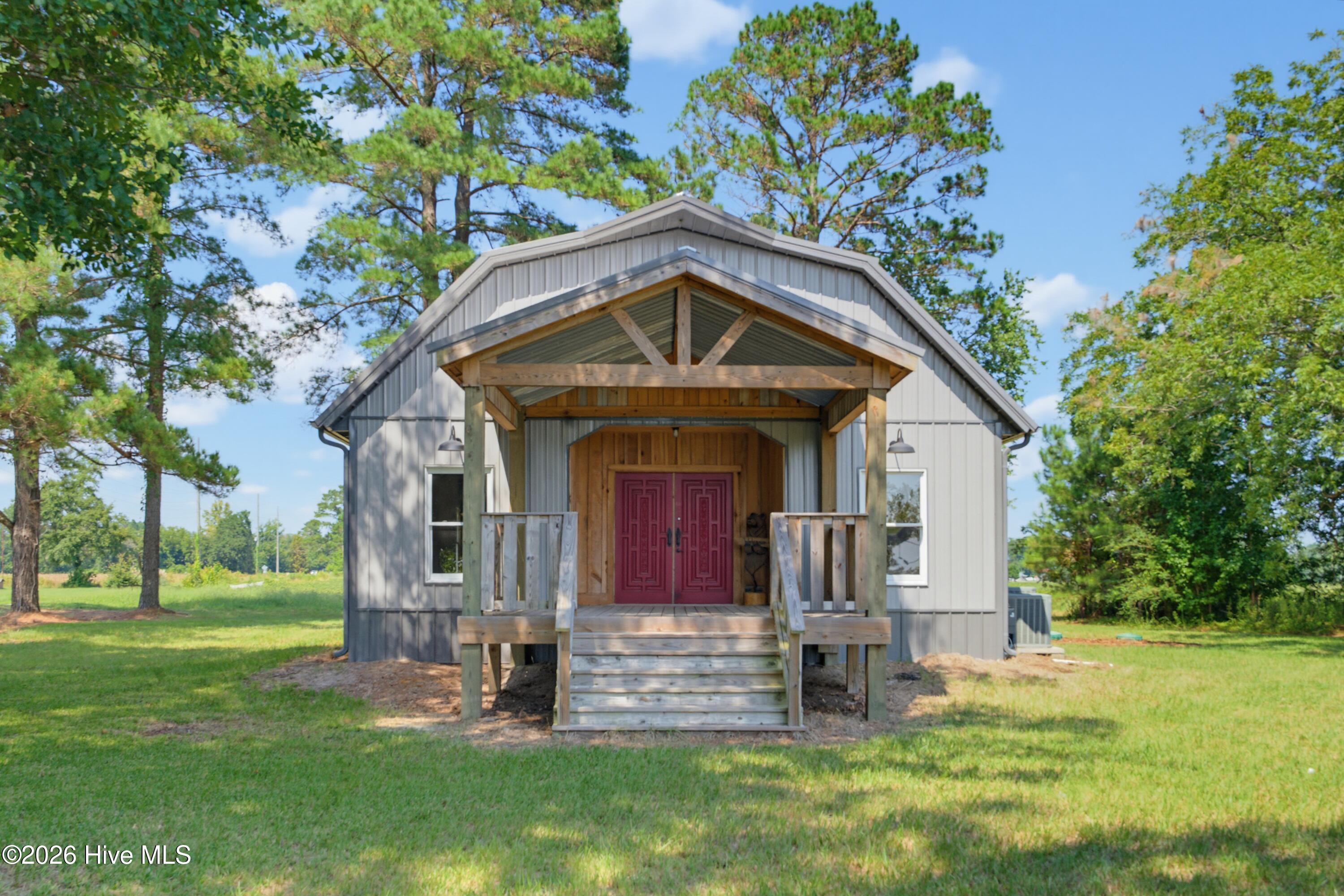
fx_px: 1232
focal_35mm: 33
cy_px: 448
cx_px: 672
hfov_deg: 57.2
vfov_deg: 40.0
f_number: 11
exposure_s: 1/80
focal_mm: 33
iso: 500
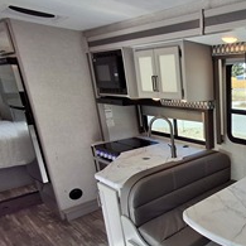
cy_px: 164
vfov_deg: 54.5
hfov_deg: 47.0
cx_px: 242
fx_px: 233
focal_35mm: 29
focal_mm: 1.64
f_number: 2.2
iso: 40
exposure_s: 1/207
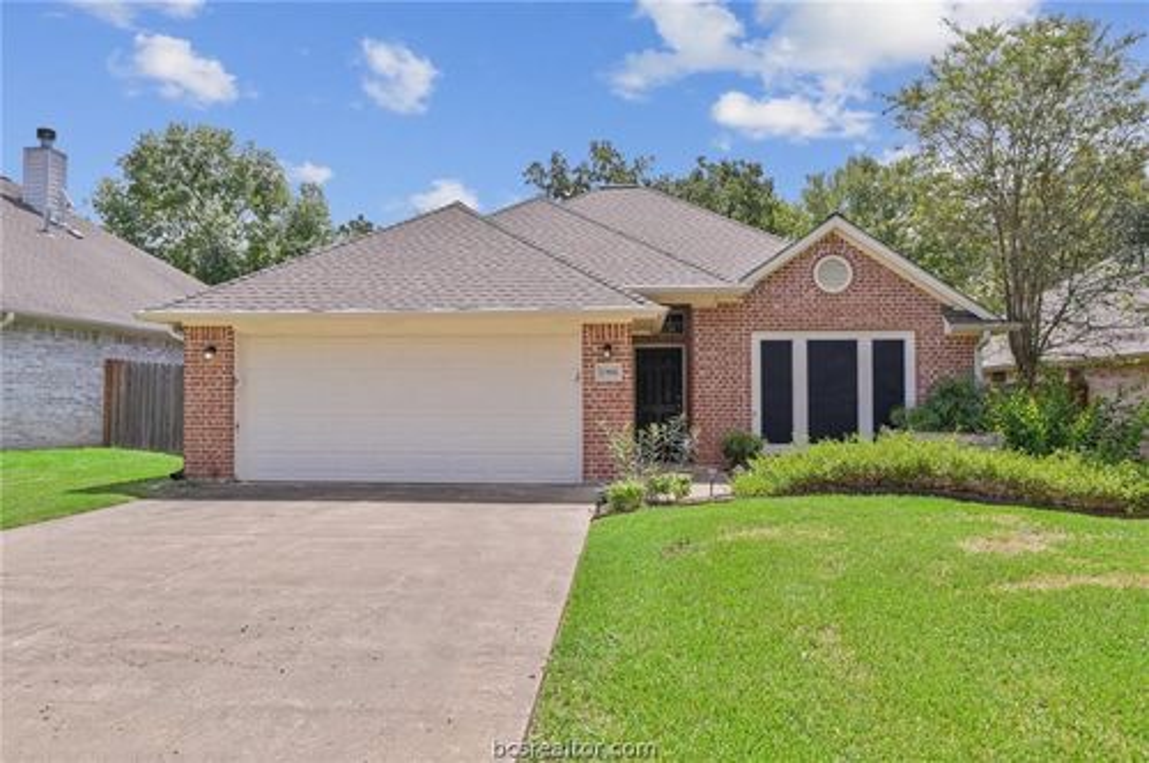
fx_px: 765
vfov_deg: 53.0
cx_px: 574
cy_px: 382
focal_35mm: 24
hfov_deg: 73.8
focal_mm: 24
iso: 200
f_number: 9
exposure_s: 1/400
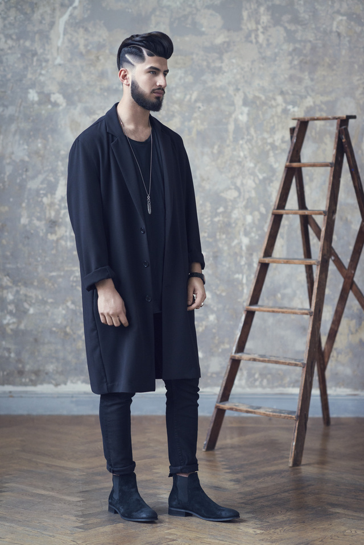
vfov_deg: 23.9
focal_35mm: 85
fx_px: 1288
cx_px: 182
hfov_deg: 16.1
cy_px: 272
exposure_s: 1/100
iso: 1600
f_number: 2.8
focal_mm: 85
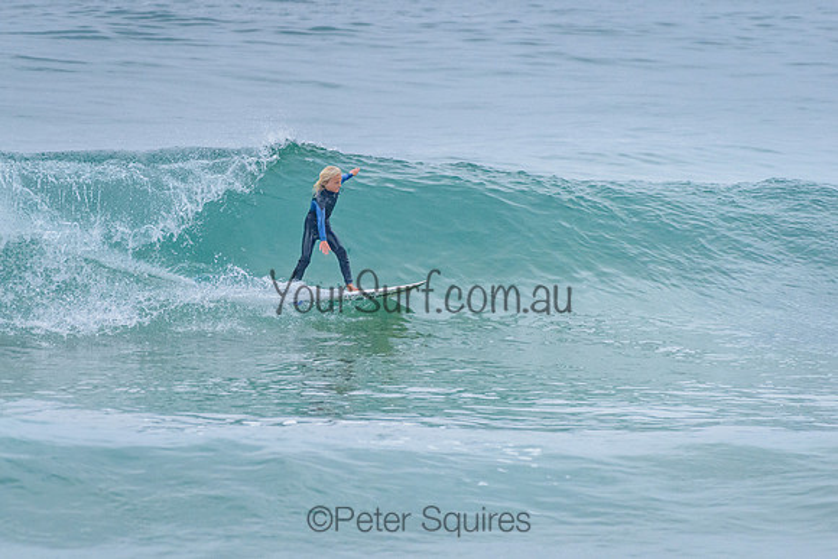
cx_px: 328
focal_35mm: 613
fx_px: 14269
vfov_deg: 2.2
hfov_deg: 3.4
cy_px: 242
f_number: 5.6
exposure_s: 1/2000
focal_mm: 500
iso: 2200
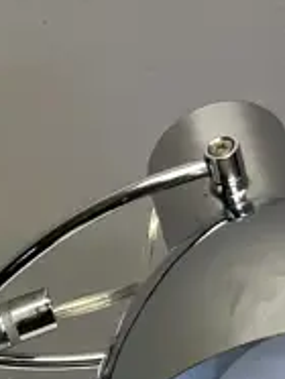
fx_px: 1687
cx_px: -90
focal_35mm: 154
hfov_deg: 9.5
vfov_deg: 11.3
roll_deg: -5.0
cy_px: 809
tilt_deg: -32.7
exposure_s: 1/100
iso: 80
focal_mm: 3.99
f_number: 1.8
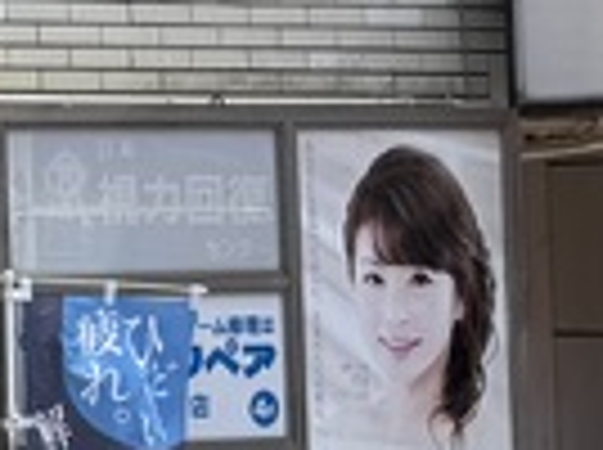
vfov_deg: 8.0
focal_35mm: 184
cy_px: 198
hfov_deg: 7.8
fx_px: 3199
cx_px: -1670
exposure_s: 1/2604
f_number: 1.78
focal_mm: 6.76
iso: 80
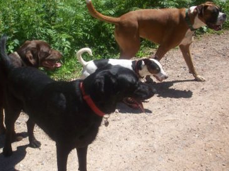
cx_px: 85
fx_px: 344
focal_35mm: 52
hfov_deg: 36.6
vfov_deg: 28.0
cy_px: 91
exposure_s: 1/314
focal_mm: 6.2
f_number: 5.6
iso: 80
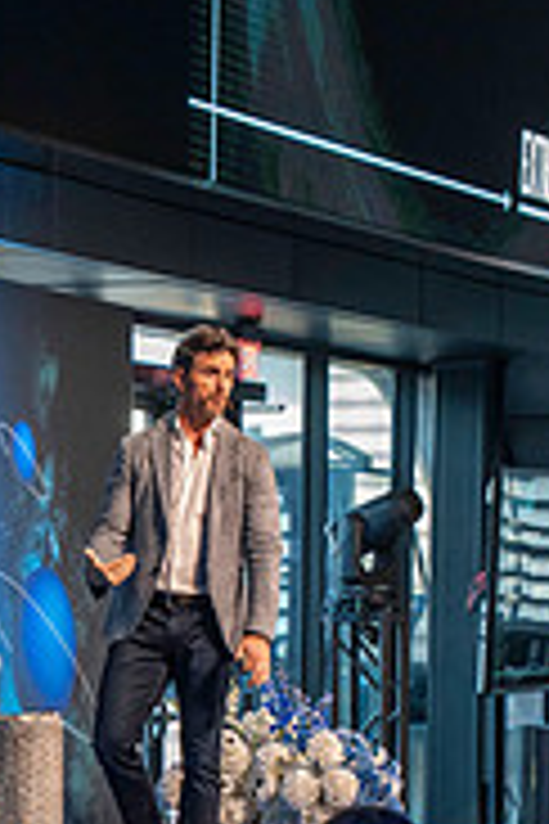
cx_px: 68
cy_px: 950
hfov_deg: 8.0
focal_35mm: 172
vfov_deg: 11.7
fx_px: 3934
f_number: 4.5
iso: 5000
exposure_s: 1/200
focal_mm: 70
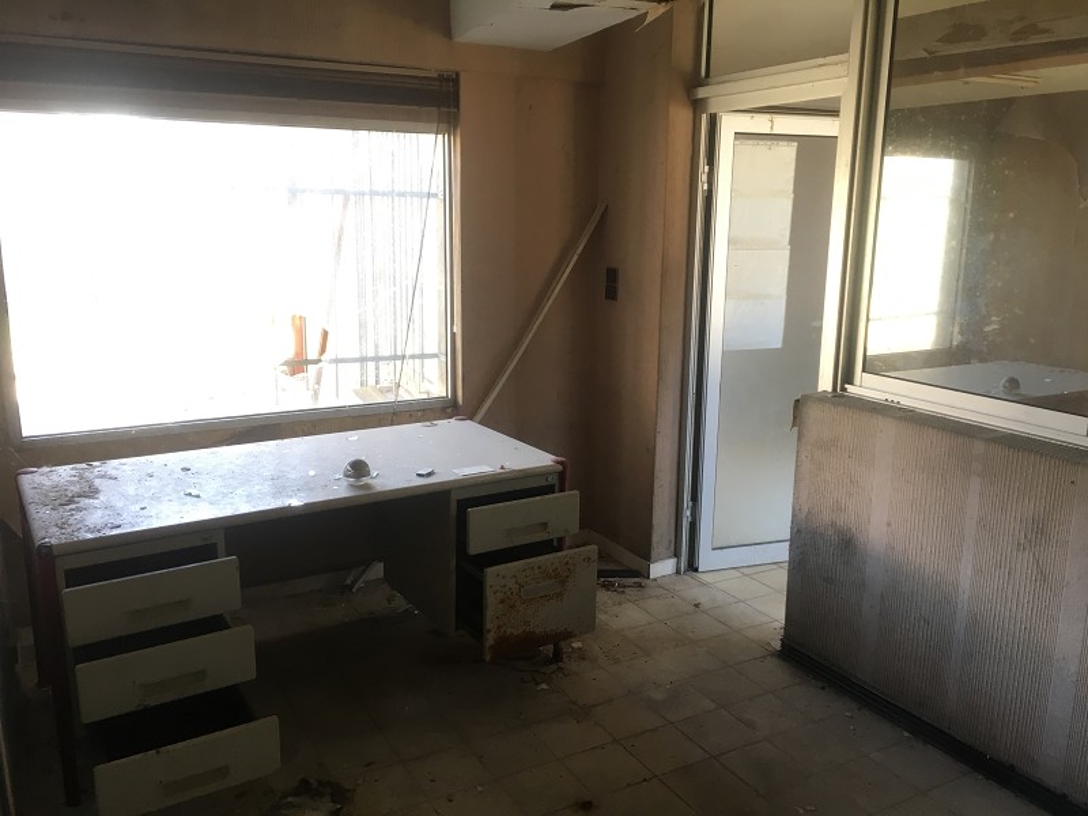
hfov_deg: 61.7
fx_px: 911
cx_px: 544
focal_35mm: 29
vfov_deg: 48.2
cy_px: 408
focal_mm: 4.15
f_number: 2.2
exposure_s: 1/33
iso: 64
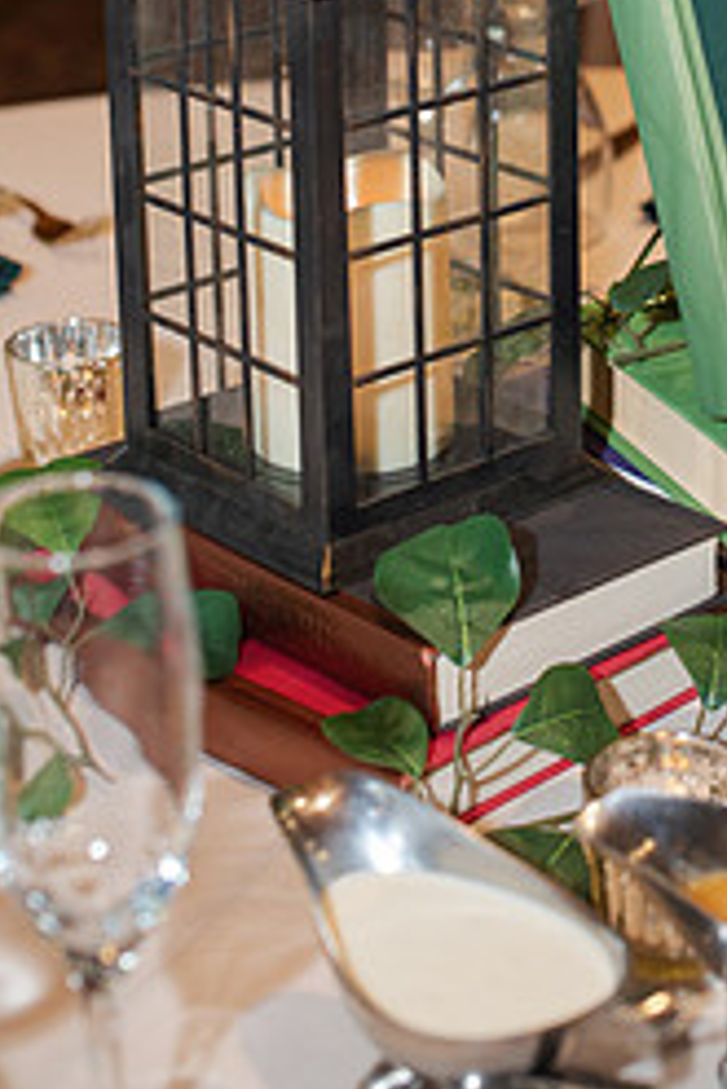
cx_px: 648
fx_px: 2752
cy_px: 115
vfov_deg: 21.9
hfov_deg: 14.9
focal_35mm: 91
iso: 800
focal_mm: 50
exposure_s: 1/200
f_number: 3.5
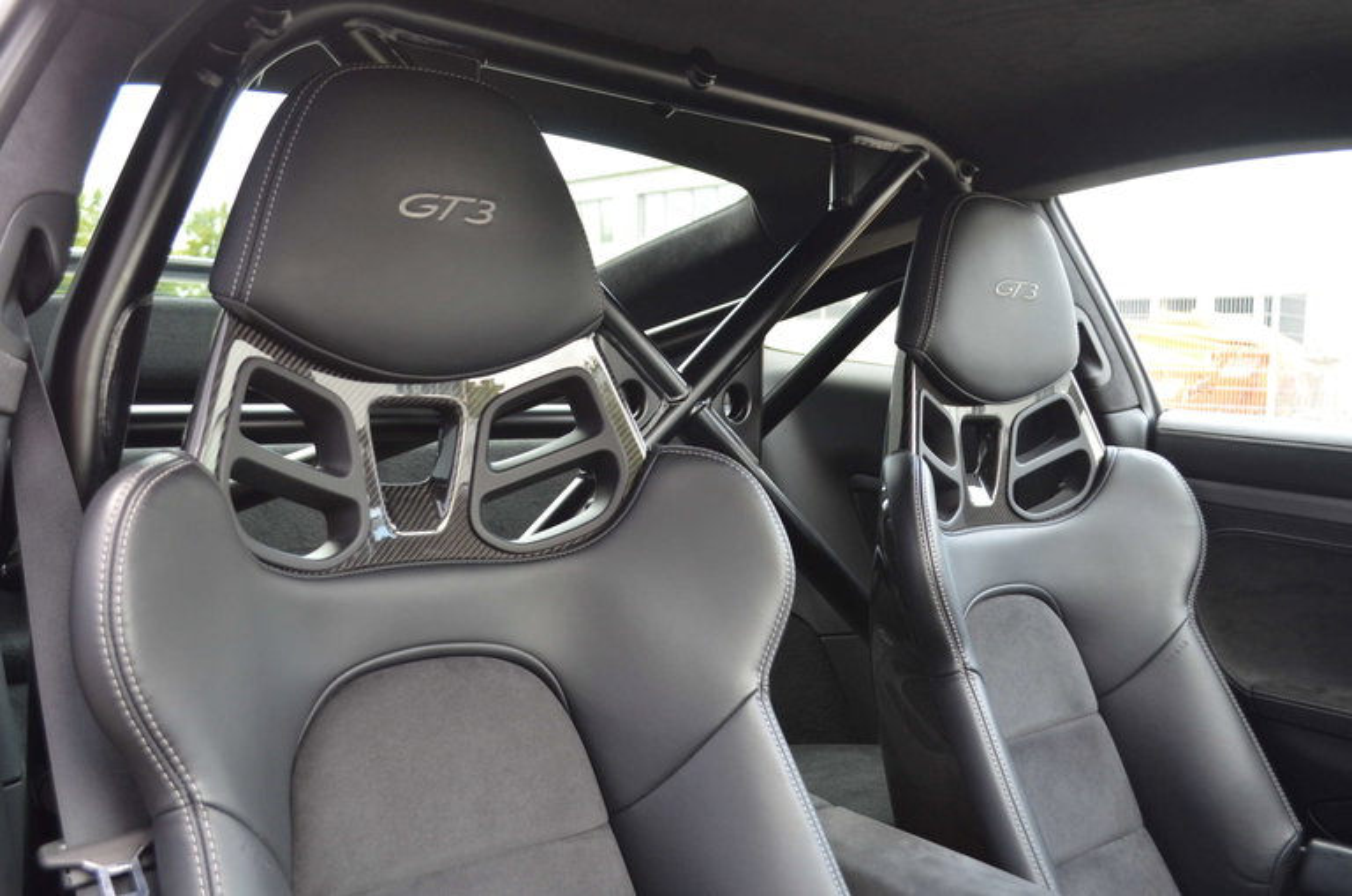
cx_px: 676
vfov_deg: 39.8
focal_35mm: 33
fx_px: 1237
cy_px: 448
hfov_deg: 57.3
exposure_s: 1/60
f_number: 4
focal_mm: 22
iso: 560
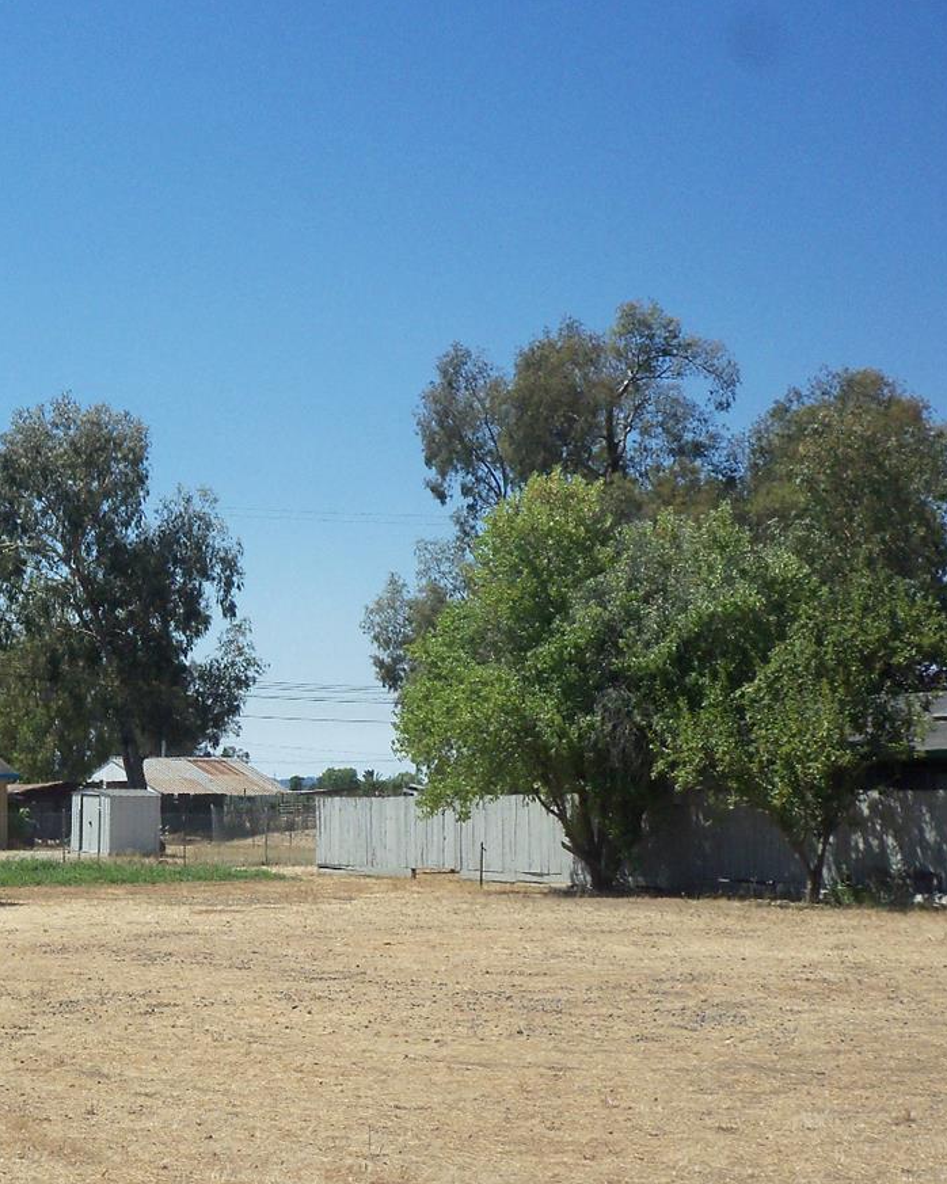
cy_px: 732
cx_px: 16
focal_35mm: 57
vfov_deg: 32.9
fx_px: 1998
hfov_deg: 25.4
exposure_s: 1/200
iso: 80
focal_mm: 5.7
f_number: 8.8
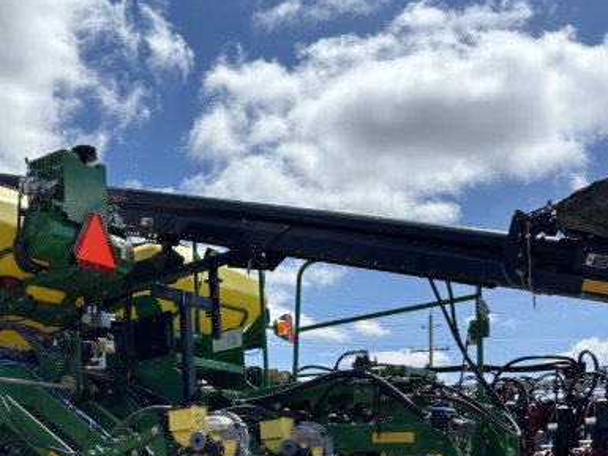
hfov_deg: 34.5
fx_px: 949
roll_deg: -1.4
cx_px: 126
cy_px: 417
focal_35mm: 54
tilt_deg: +2.5
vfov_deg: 26.1
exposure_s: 1/3413
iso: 50
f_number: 1.6
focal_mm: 5.96
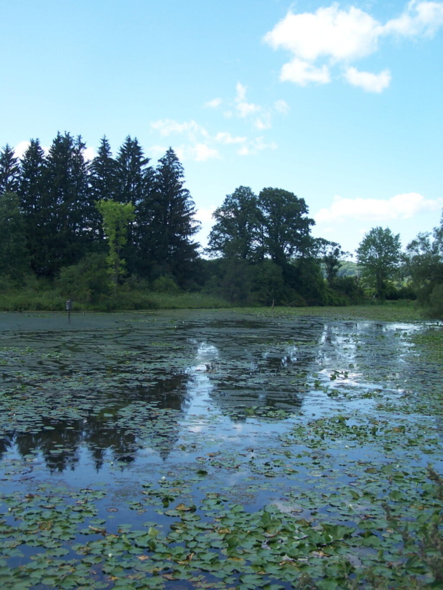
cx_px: 222
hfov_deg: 33.6
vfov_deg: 43.8
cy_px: 295
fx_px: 734
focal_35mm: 43
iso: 80
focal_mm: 7.1
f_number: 2.9
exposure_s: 1/500
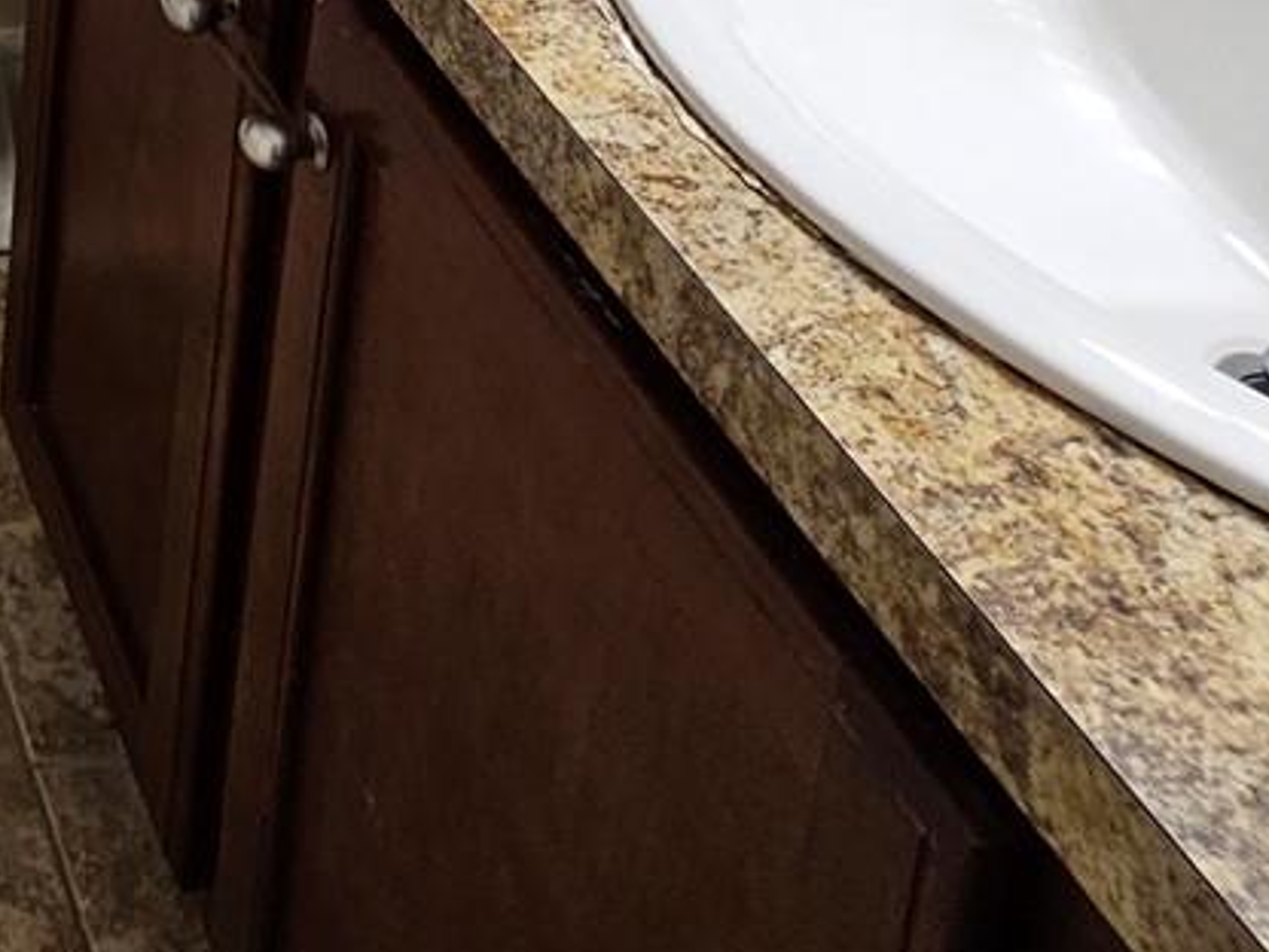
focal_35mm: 50
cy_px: -857
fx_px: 1833
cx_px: -549
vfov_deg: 19.6
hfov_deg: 28.1
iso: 80
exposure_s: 1/60
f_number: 2.2
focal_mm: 2.2
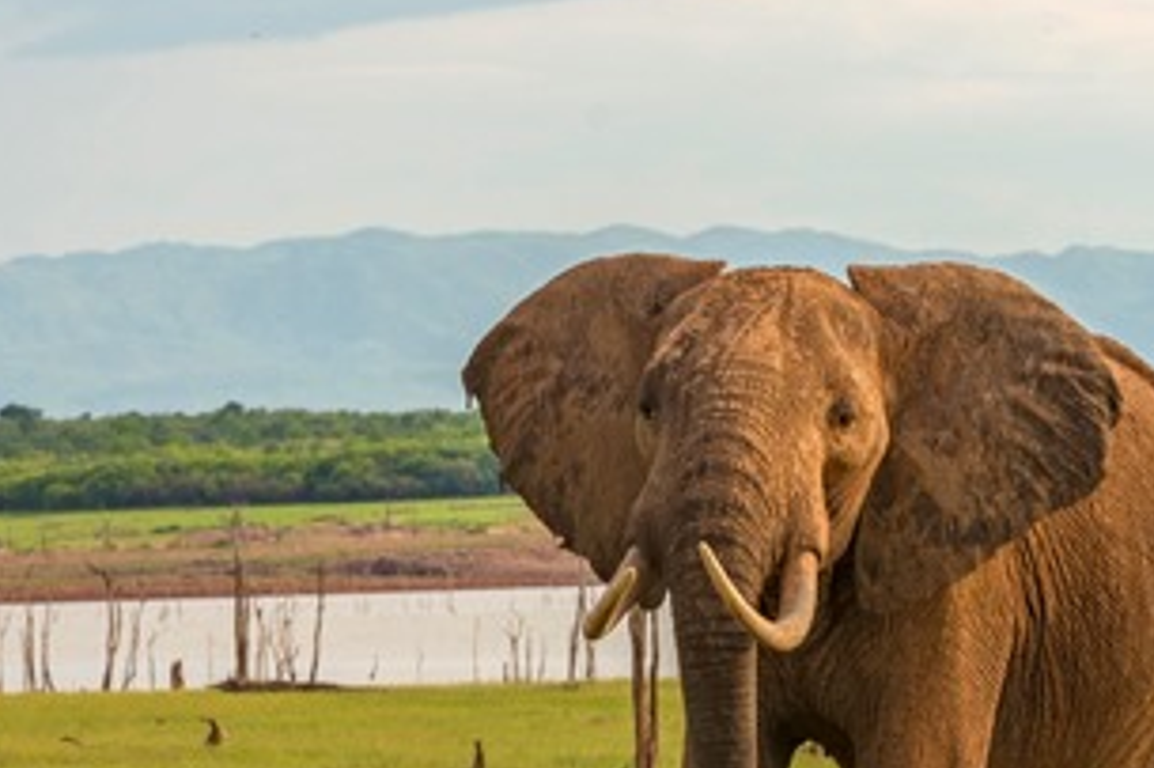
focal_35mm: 437
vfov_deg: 3.1
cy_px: 337
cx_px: -269
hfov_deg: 4.7
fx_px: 14000
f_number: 10
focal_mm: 130
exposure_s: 1/500
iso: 320
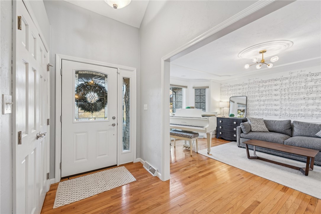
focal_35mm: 14
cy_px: 107
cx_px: 160
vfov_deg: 81.2
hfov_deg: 104.2
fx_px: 125
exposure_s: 1/13
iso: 100
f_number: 11
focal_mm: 14
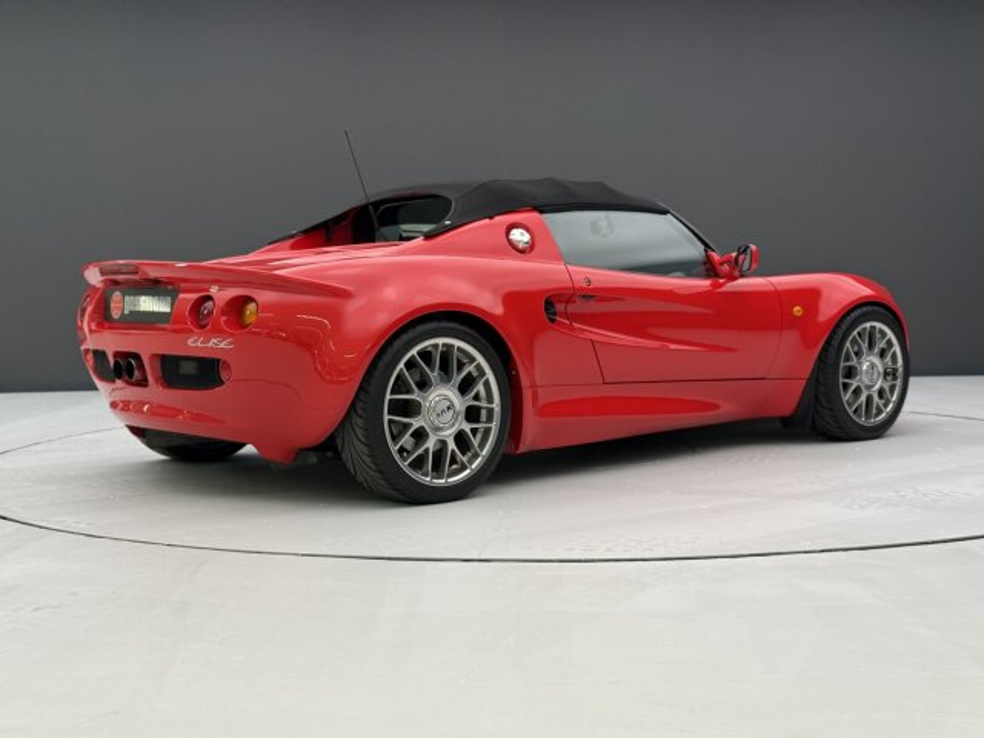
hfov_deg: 39.7
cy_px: 369
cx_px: 492
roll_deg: +0.7
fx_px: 1364
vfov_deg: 30.3
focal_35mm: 48
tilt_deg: -3.0
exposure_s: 1/100
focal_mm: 6.76
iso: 100
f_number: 1.78
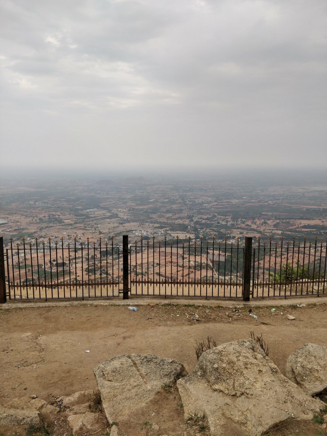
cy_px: 218
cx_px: 164
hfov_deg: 56.8
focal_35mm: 24
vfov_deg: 71.6
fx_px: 302
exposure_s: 1/840
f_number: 1.7
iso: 125
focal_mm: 4.1
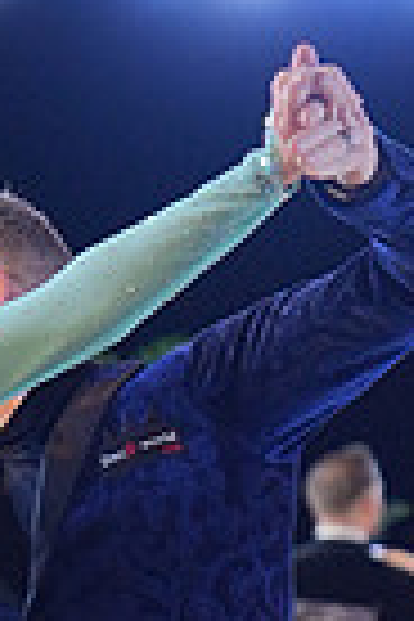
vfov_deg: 6.5
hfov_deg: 4.3
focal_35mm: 316
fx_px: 5451
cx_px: -272
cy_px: 792
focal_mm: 50
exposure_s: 1/500
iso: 800
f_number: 2
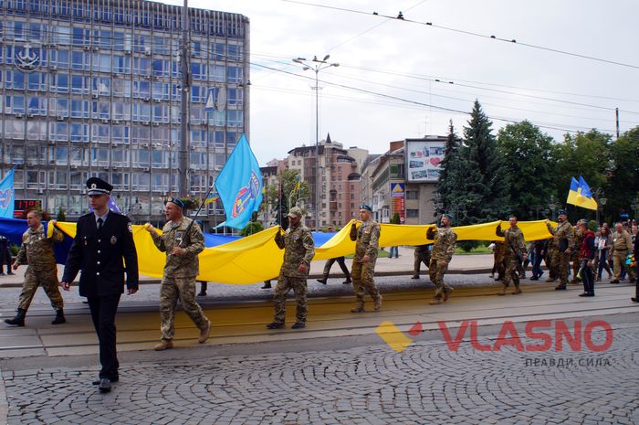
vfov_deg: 34.1
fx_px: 691
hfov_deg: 49.6
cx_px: 320
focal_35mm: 39
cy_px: 212
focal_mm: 26
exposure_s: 1/125
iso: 100
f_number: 10
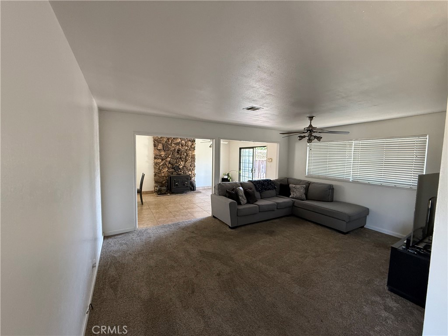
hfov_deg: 102.1
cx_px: 224
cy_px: 168
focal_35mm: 14
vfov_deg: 85.7
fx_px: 181
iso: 320
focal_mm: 2.22
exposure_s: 1/81
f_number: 2.2
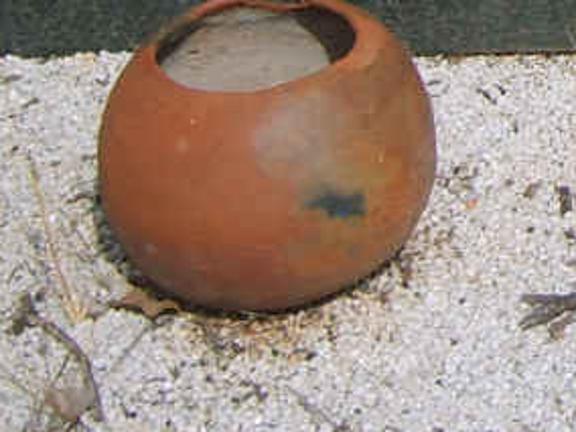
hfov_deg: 12.4
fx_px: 2446
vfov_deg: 9.7
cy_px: -294
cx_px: 994
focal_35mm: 147
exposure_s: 1/180
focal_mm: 5.8
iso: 50
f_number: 7.1
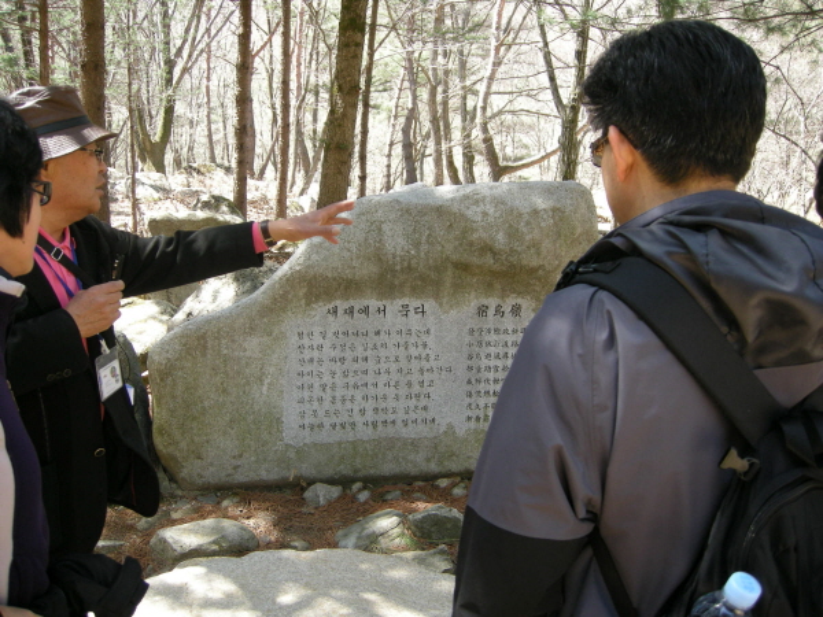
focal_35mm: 36
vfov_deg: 39.7
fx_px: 856
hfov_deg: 51.4
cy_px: 308
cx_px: 412
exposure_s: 1/69
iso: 64
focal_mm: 7.5
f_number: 2.7
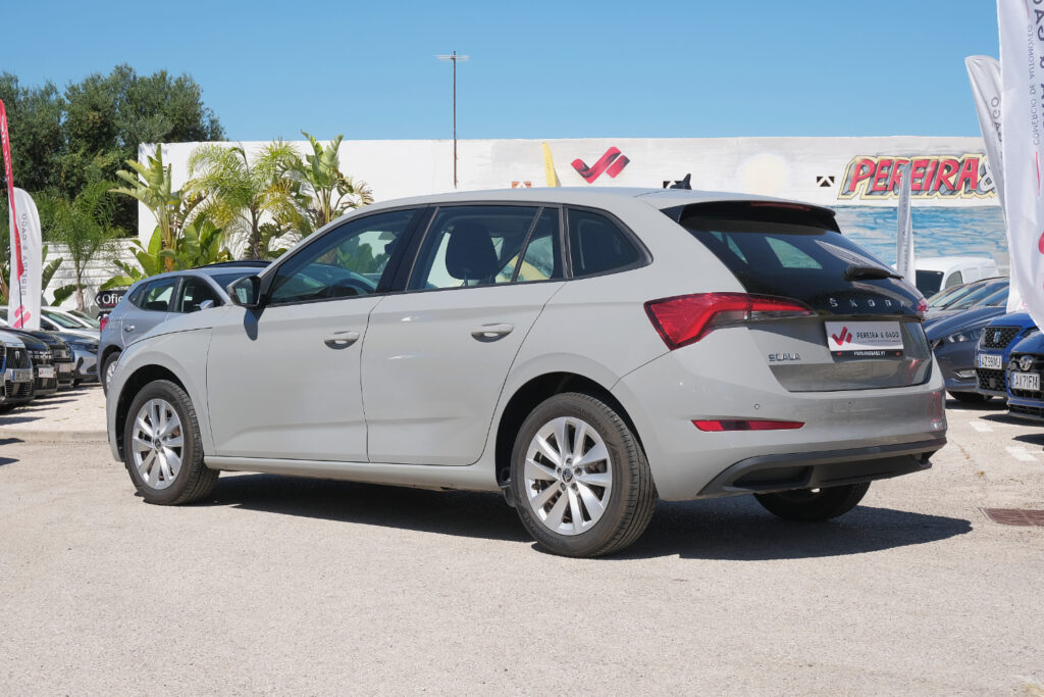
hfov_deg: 36.9
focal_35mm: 54
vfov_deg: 25.1
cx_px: 522
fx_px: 1566
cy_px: 348
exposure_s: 1/320
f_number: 9
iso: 160
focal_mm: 36.3
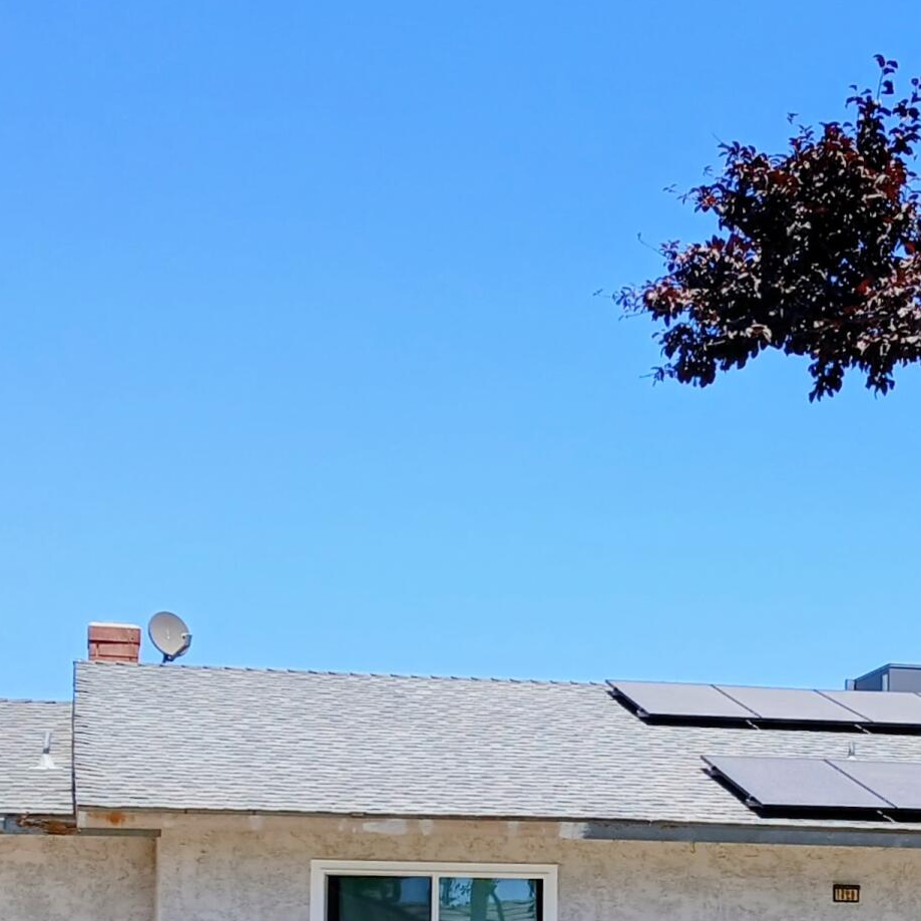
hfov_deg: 22.9
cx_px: 622
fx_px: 2258
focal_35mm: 75
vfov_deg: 22.7
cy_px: 760
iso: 20
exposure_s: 1/455
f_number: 1.8
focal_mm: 3.98
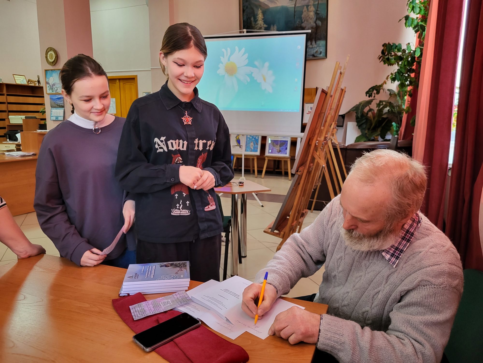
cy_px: 182
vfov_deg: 53.1
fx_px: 363
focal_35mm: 26
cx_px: 242
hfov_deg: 67.3
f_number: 1.8
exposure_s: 1/50
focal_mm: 5.4
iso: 400
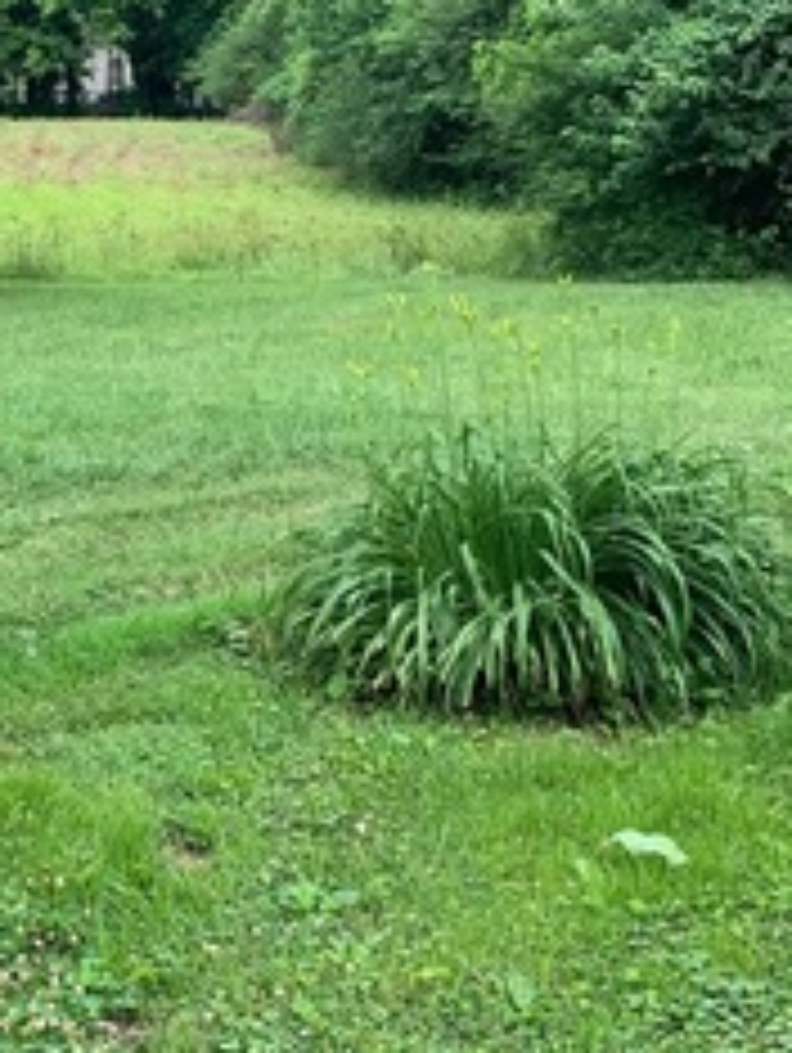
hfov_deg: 19.4
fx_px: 2253
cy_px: 371
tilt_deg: -6.2
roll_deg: -1.8
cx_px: 9
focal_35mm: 74
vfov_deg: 26.2
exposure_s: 1/428
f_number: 1.8
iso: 25
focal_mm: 4.25
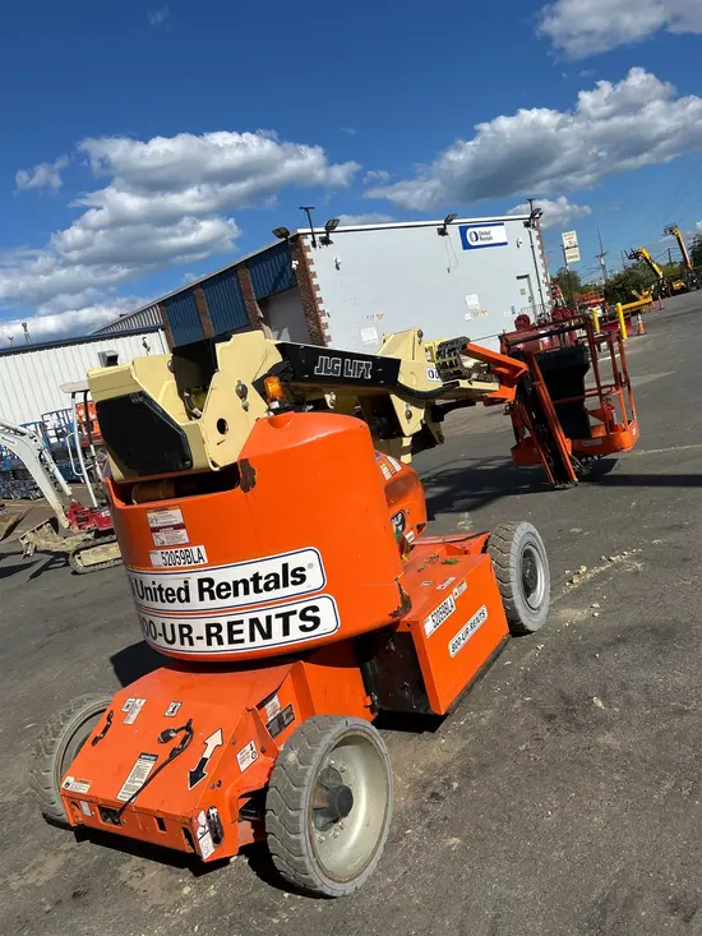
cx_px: 351
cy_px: 468
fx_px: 703
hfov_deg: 53.1
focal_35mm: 26
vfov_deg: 67.3
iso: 50
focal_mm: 5.7
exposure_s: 1/6993
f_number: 1.5
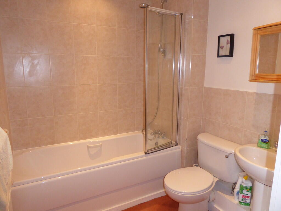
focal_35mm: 25
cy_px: 106
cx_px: 140
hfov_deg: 69.4
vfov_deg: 54.9
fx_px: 203
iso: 500
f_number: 3.3
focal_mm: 4.3
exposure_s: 1/60
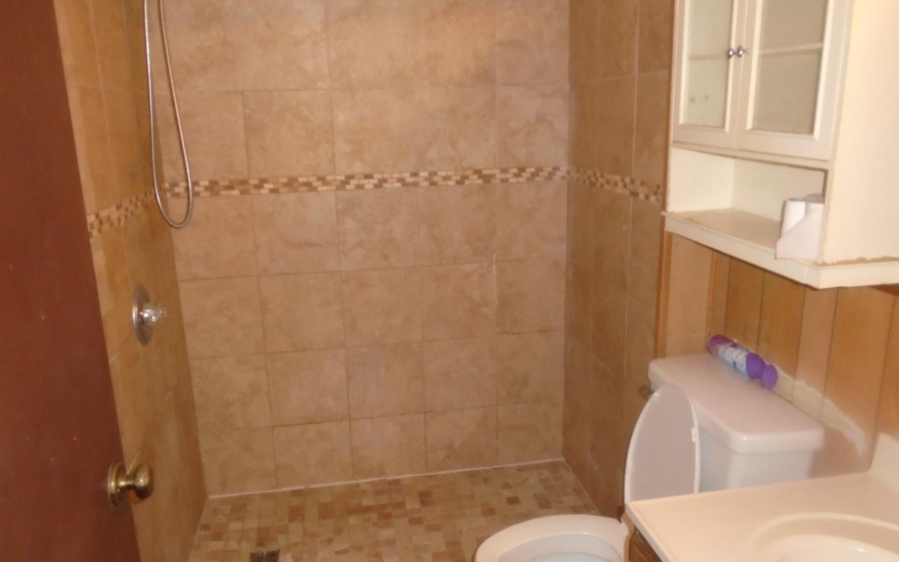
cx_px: 452
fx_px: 686
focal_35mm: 28
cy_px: 290
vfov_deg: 44.5
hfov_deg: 66.5
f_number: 3.2
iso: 400
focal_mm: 4.6
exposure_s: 1/30
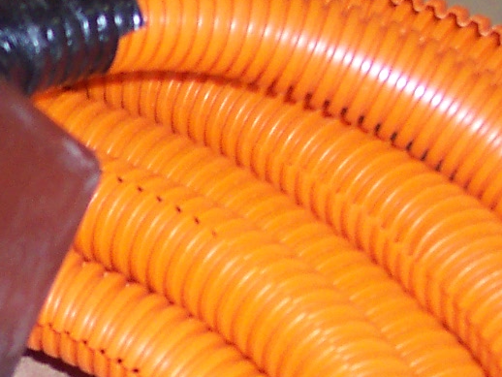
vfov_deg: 9.8
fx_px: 2162
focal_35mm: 149
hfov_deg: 12.5
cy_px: 468
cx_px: -295
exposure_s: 1/30
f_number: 2.8
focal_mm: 8
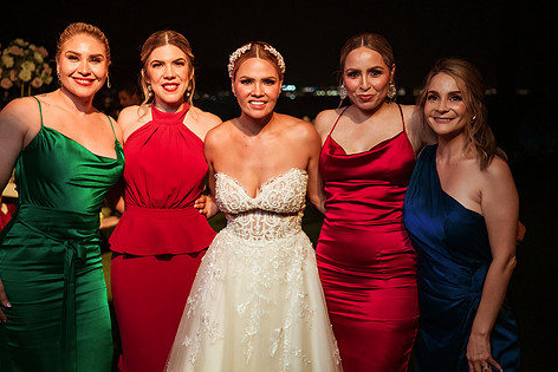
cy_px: 152
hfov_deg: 45.3
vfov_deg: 31.1
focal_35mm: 43
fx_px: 667
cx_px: 245
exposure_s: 1/800
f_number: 1.8
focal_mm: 35
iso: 3200
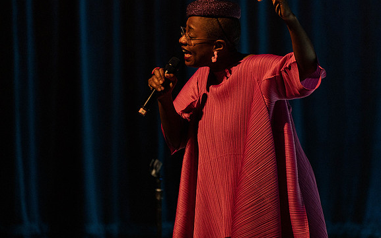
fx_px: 5308
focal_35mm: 511
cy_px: 117
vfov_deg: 2.6
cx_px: 240
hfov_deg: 4.1
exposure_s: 1/250
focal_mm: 397
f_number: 5.6
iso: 3200
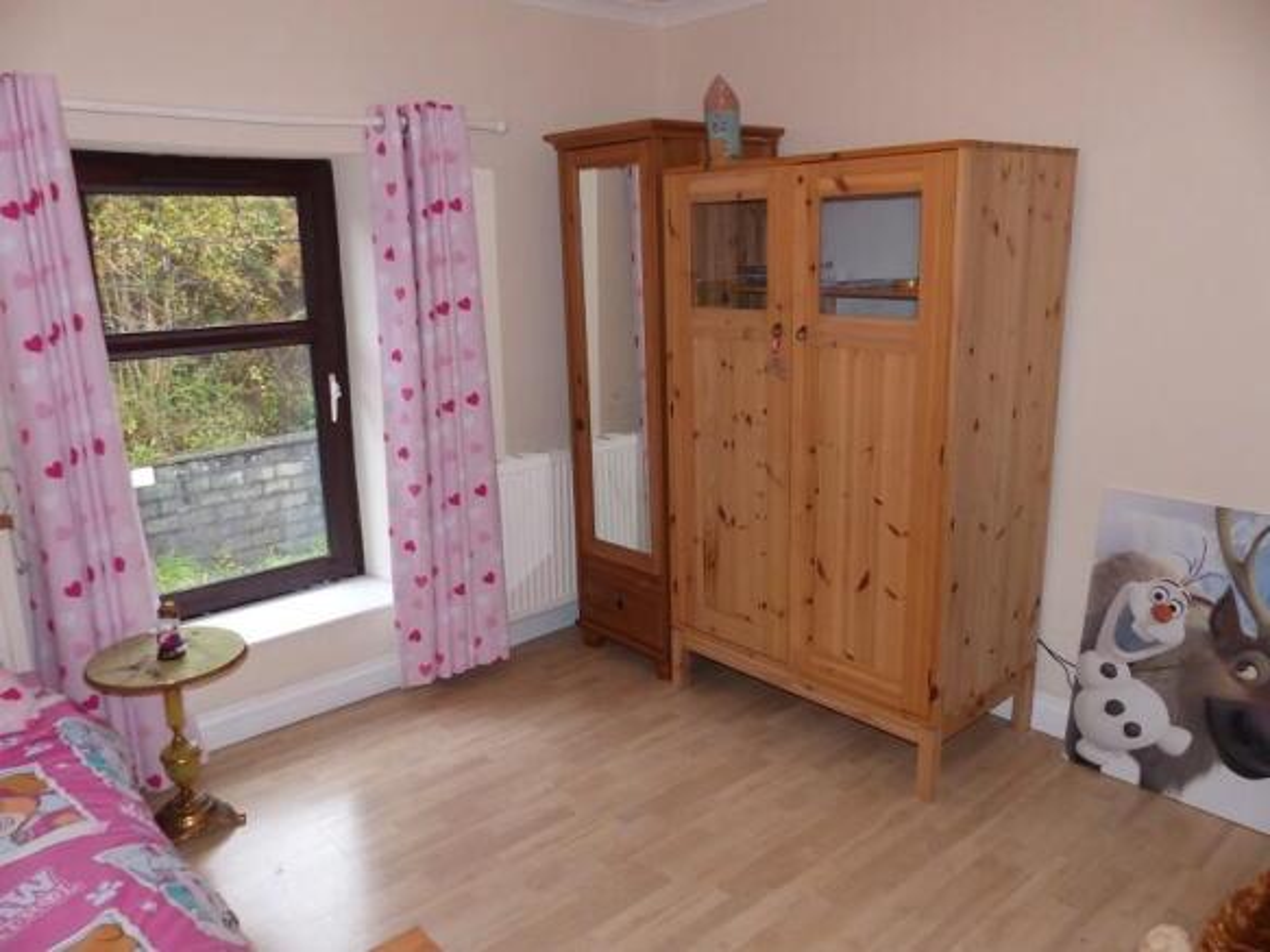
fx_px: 917
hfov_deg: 69.4
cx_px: 635
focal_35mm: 25
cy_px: 476
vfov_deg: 54.9
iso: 400
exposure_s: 1/60
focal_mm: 4.5
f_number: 2.8
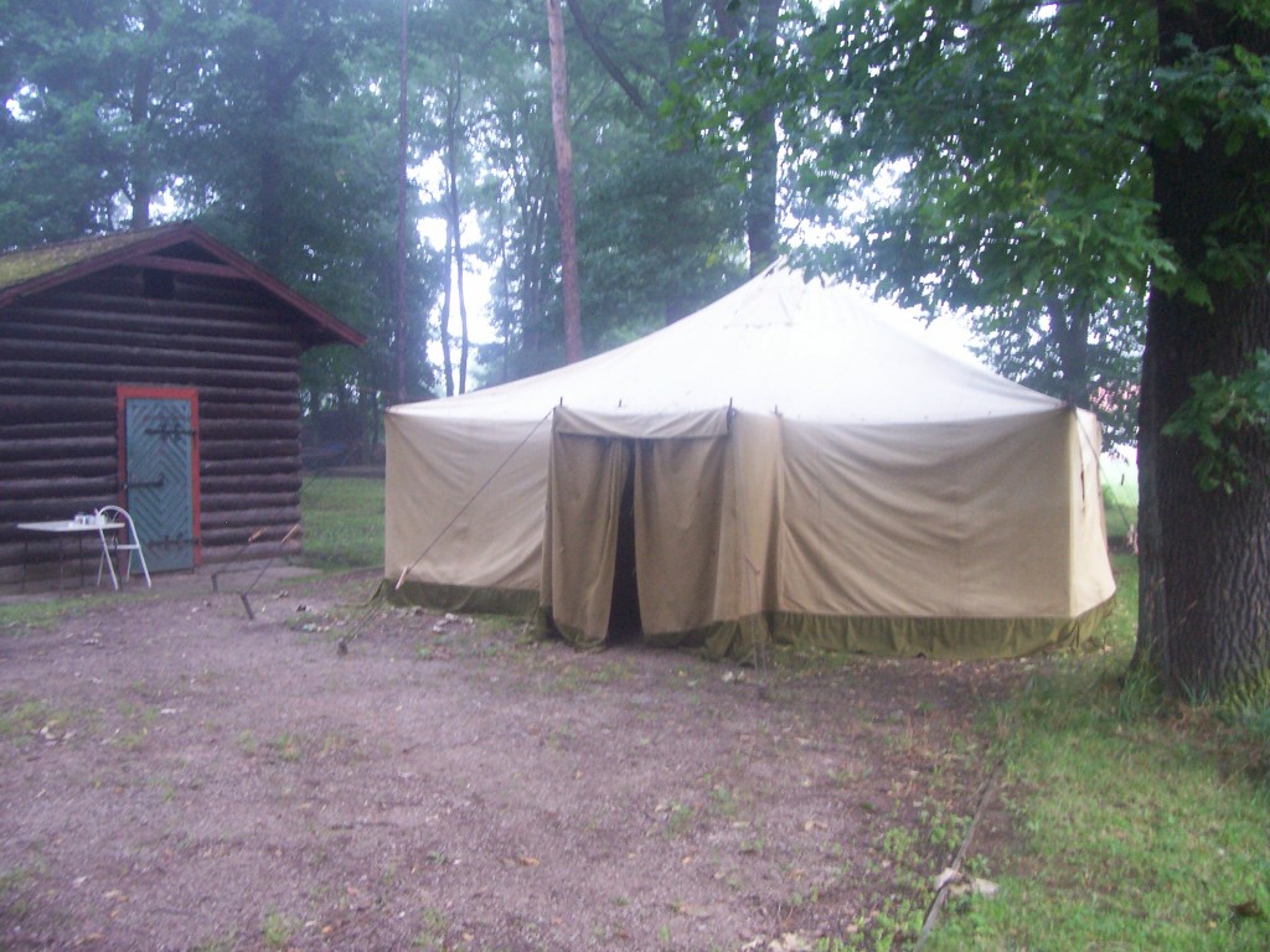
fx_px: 1247
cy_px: 476
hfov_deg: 54.0
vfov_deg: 41.8
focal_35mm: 34
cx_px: 635
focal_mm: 5.6
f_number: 2.7
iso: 160
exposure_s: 1/22.2
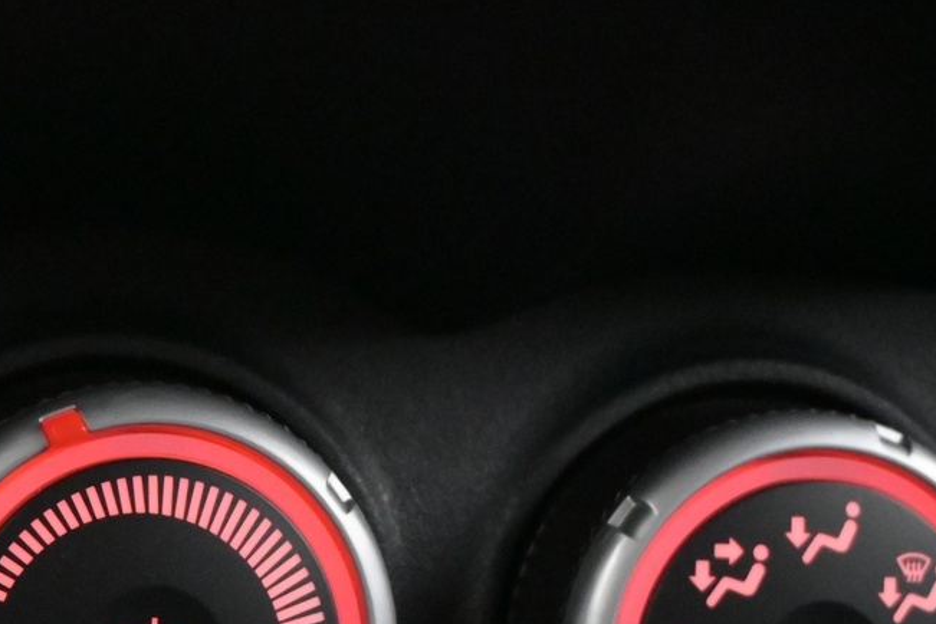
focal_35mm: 103
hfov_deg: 19.6
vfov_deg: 13.2
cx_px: 111
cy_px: 633
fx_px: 2668
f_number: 4.5
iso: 7200
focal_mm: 27.5
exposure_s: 1/40
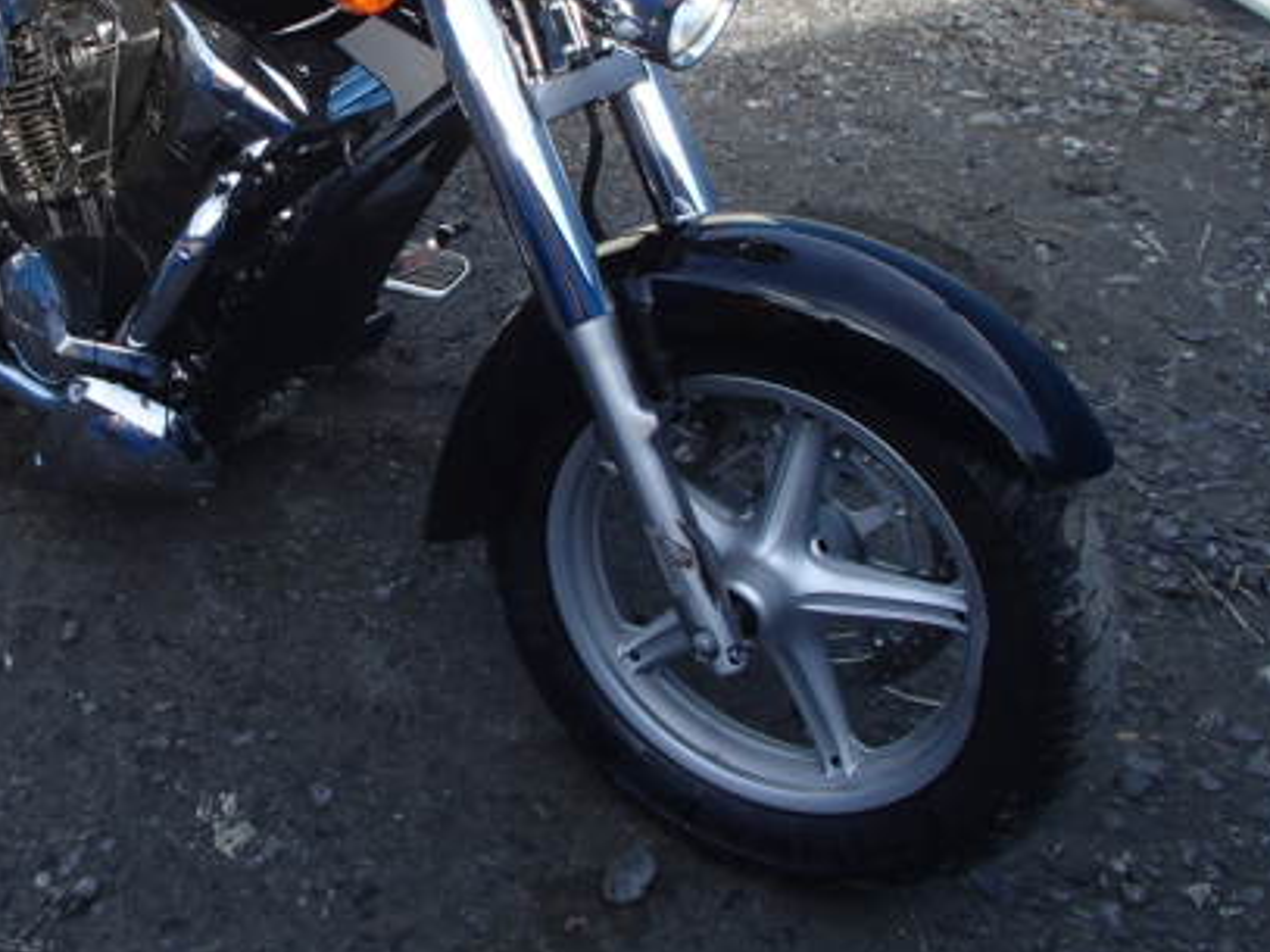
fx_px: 1614
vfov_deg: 32.1
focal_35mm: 44
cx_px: 315
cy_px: 215
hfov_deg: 41.7
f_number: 3.9
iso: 100
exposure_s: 1/250
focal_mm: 5
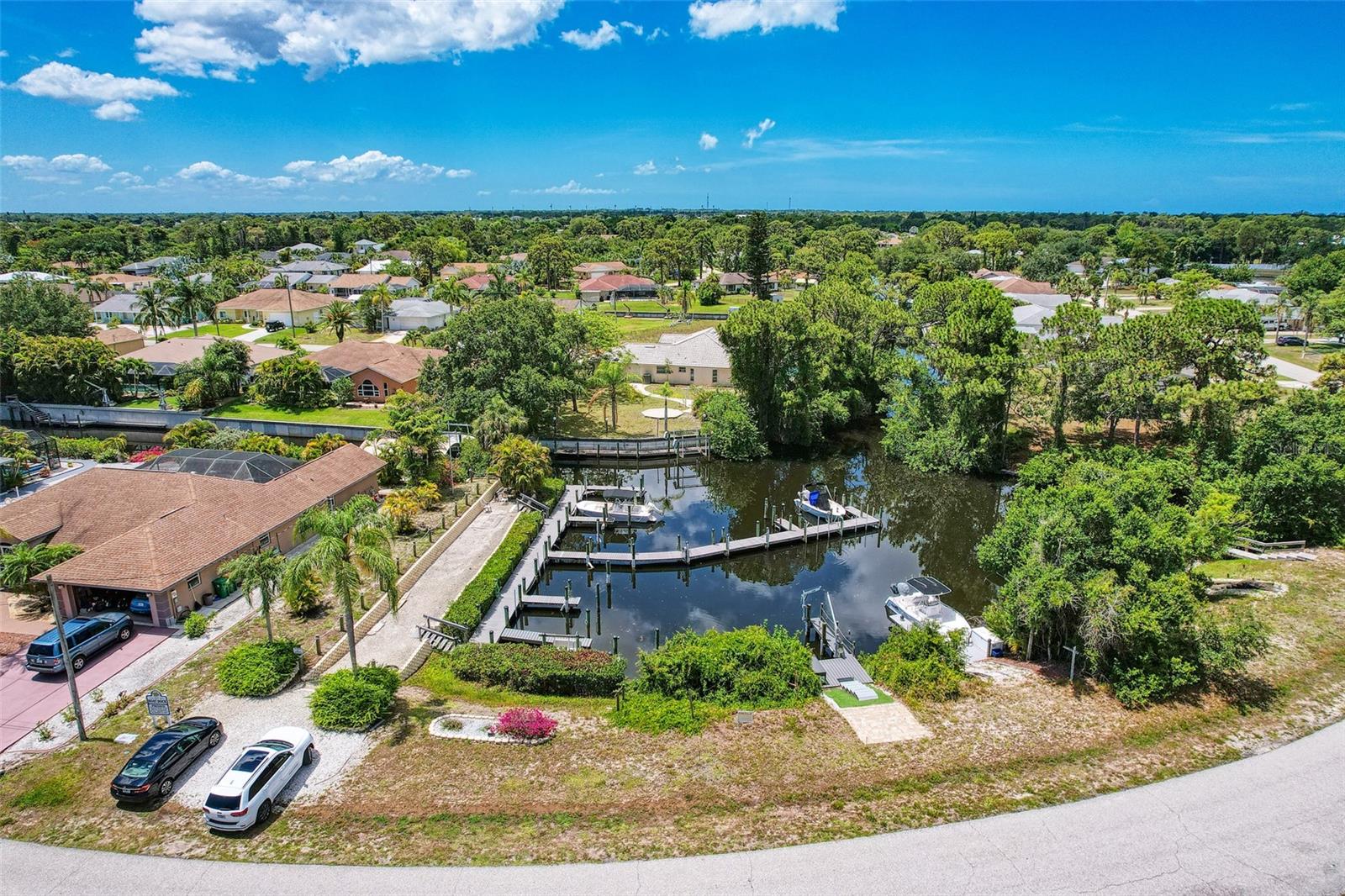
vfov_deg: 57.2
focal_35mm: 22
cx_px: 672
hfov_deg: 78.6
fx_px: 822
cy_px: 448
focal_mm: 8.4
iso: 100
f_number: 2.8
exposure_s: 1/3200
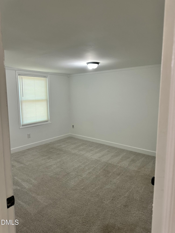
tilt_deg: -8.2
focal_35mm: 24
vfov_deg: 71.6
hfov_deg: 56.8
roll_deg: -0.7
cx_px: 88
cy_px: 116
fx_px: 162
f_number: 1.78
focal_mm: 6.86
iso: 400
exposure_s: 1/60
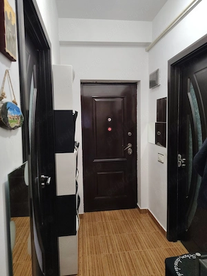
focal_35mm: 24
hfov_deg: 56.8
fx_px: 191
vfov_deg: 71.6
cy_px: 138
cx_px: 104
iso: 706
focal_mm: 5.56
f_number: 1.8
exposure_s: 1/33.3
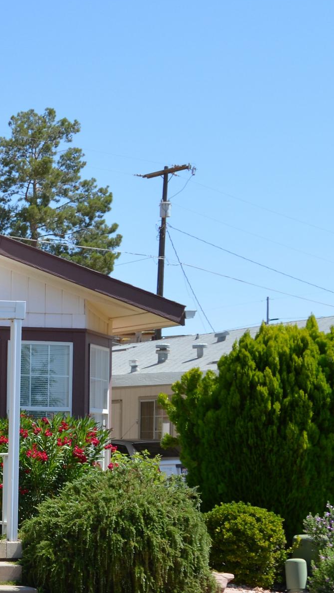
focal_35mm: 79
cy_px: 441
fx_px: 1243
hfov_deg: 13.3
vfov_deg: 26.5
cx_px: -316
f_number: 8
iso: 100
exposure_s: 1/250
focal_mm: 20
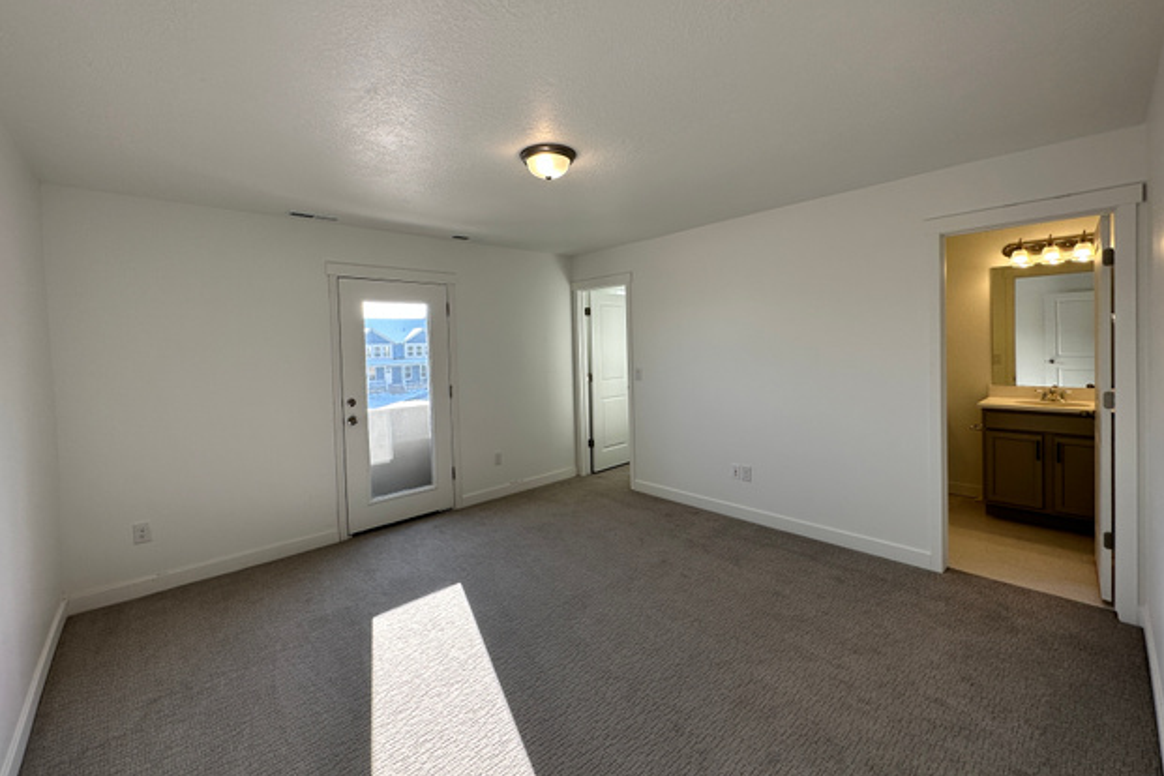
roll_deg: +1.5
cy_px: 358
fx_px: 485
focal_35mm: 15
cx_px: 585
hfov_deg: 100.4
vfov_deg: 77.2
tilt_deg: -2.2
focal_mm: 2.22
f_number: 2.2
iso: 40
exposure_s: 1/192
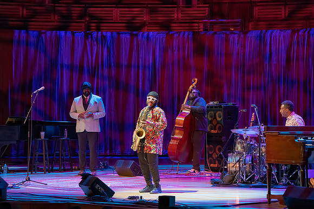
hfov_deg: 19.5
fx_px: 911
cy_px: 104
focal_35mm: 104
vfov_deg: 13.1
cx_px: 161
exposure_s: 1/320
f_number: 5.6
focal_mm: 100
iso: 6400
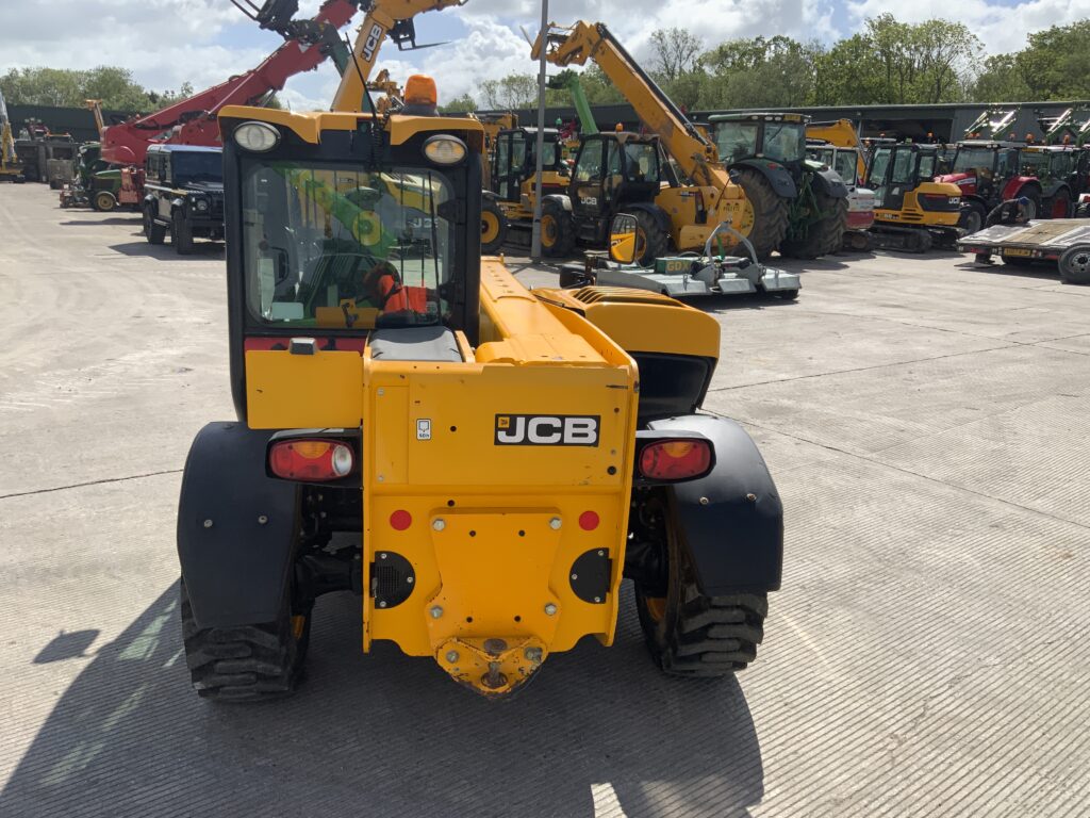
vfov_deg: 48.2
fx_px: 913
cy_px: 409
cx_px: 545
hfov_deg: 61.7
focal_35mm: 29
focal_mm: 3
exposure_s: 1/2058
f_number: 1.8
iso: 16
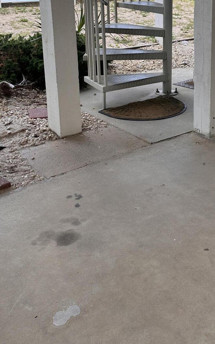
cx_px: 150
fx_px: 450
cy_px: 68
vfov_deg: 40.1
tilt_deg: -12.7
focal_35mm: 48
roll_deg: -0.4
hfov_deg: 26.6
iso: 80
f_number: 1.78
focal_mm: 6.86
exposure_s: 1/630
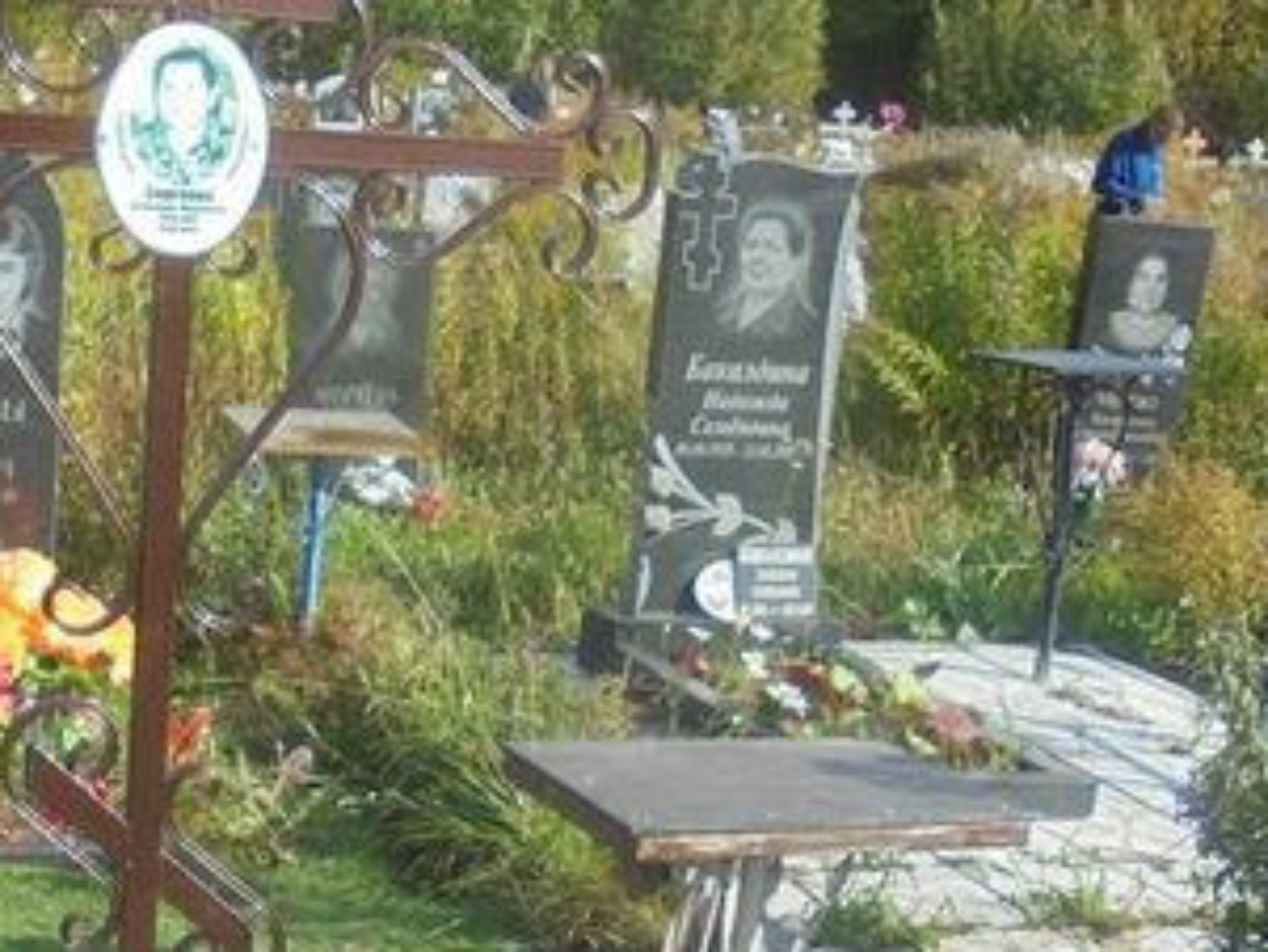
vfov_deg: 20.5
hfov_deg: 27.6
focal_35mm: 69
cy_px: 994
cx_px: 261
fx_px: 2529
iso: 100
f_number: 3.5
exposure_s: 1/500
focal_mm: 4.6
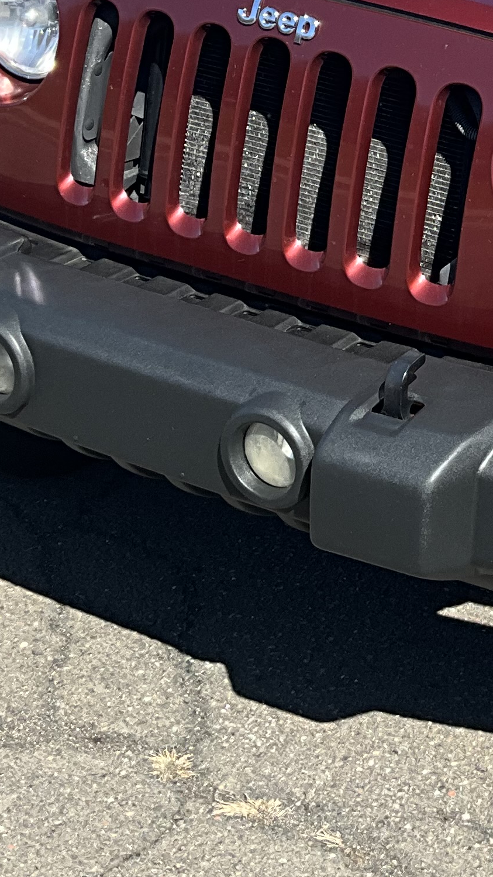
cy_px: 53
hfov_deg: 13.3
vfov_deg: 24.2
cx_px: 765
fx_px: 1976
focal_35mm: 85
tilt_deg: -16.2
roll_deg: -4.5
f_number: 1.8
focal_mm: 3
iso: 25
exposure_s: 1/1098
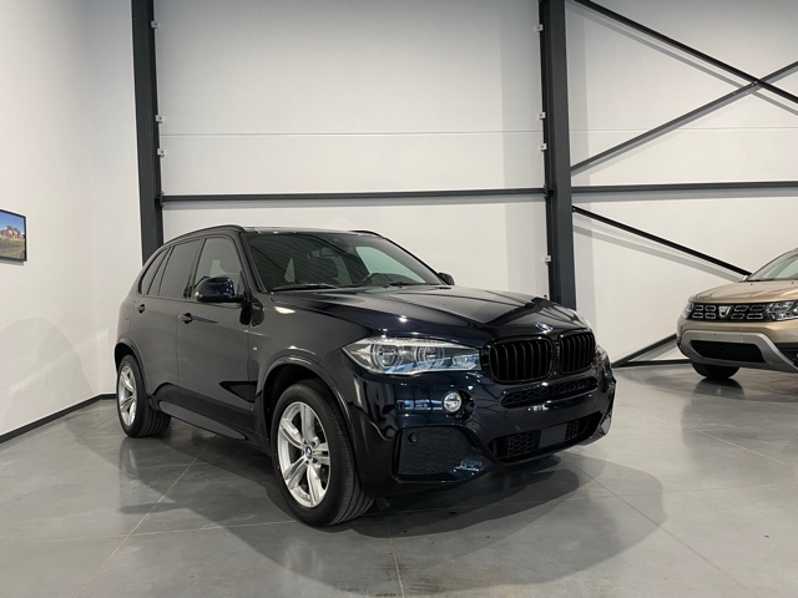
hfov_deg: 67.3
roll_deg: +2.2
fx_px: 599
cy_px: 299
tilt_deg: -0.9
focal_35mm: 26
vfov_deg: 53.1
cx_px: 399
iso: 80
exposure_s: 1/50
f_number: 1.6
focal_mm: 4.2
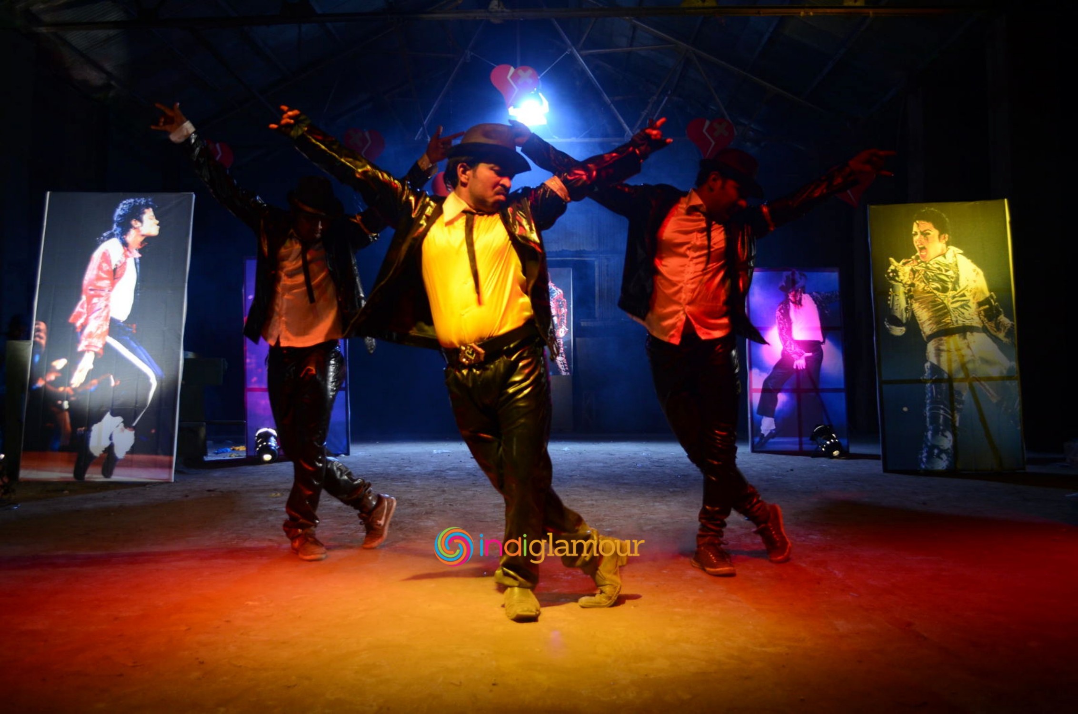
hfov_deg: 57.3
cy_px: 357
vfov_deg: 39.8
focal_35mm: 33
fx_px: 986
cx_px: 539
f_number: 3.8
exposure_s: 1/80
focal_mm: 22
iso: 800
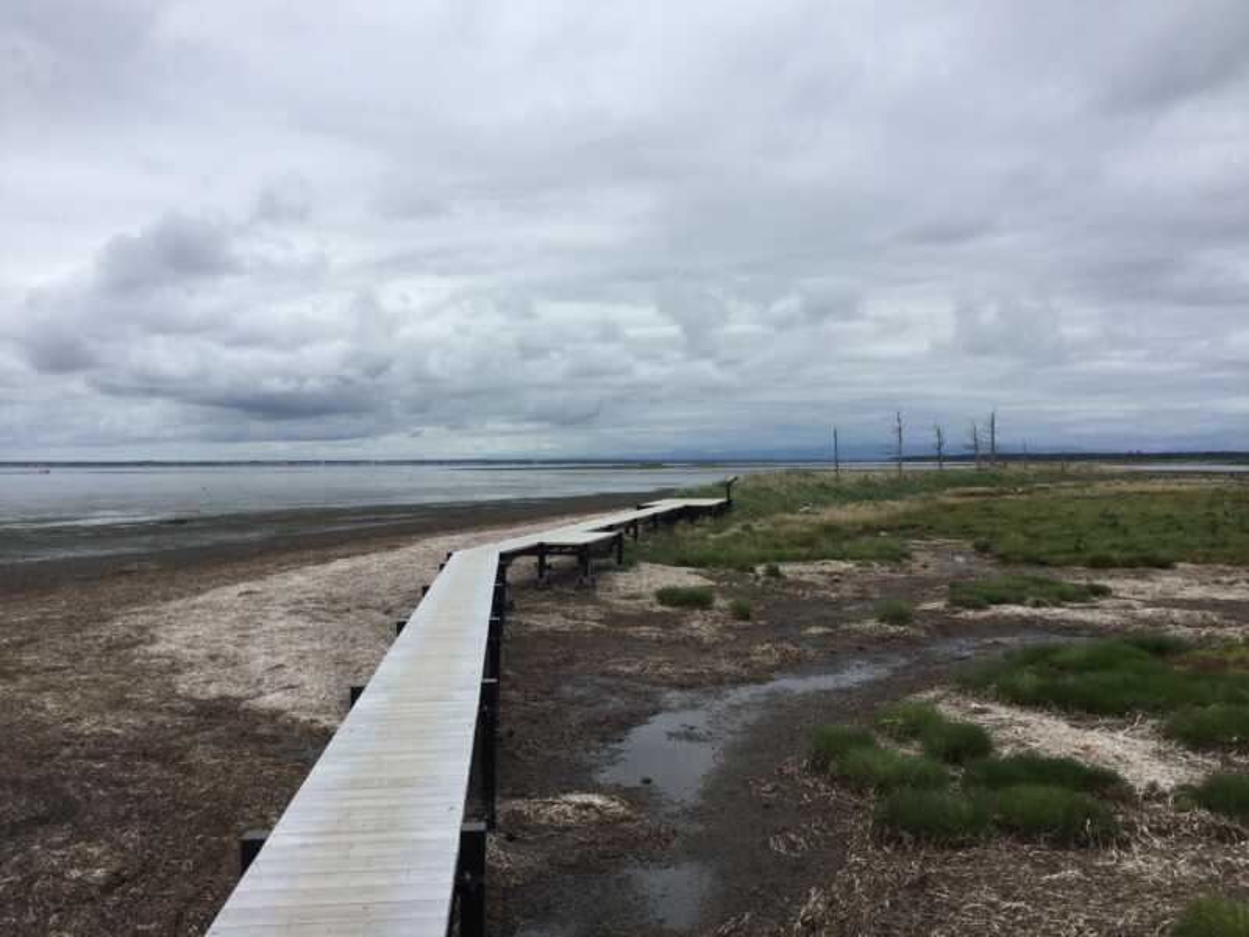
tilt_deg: +0.2
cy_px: 468
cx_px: 624
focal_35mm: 31
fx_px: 1119
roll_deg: -0.2
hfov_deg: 58.4
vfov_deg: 45.4
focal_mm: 3.3
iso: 25
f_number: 2.4
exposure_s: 1/512
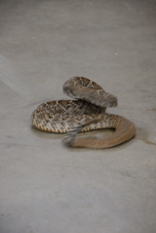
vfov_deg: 13.0
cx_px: 78
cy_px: 116
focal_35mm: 158
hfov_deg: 8.7
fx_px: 1021
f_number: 5.3
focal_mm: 105
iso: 800
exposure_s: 1/20
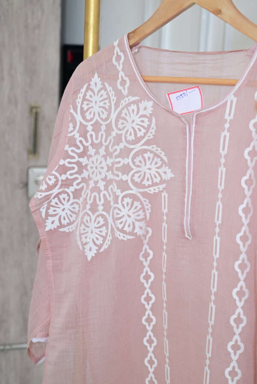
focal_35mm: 56
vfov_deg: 35.6
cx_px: 128
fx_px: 599
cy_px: 192
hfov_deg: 24.2
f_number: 5.6
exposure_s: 1/160
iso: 250
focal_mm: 56
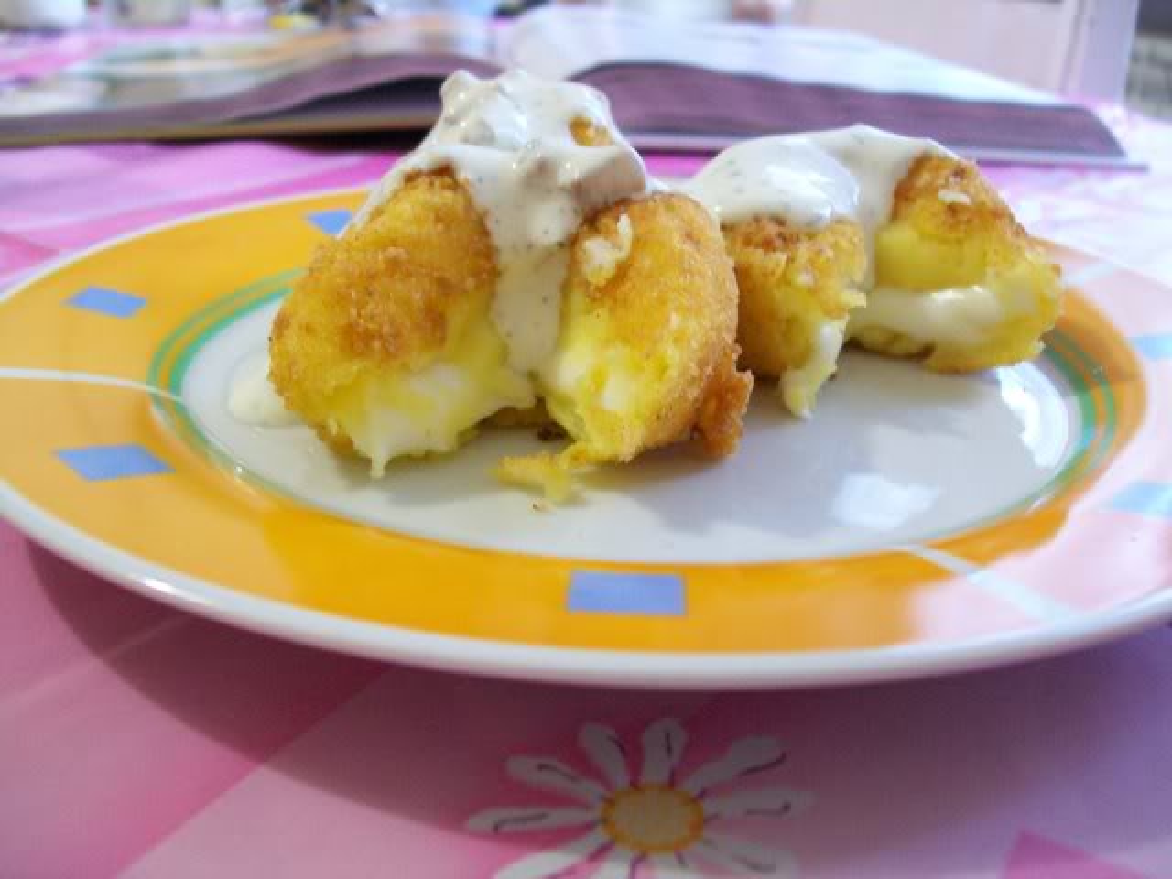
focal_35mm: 36
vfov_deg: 39.7
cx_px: 586
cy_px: 440
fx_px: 1219
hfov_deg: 51.4
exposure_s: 1/8
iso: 180
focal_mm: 6
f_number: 2.7
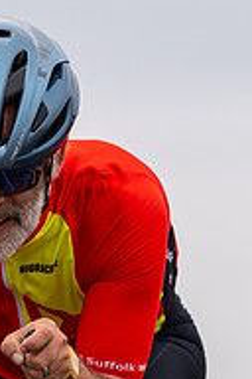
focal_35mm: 829
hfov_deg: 1.7
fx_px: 8704
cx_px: 5
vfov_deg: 2.5
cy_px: 476
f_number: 3.5
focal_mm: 200
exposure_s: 1/800
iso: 100
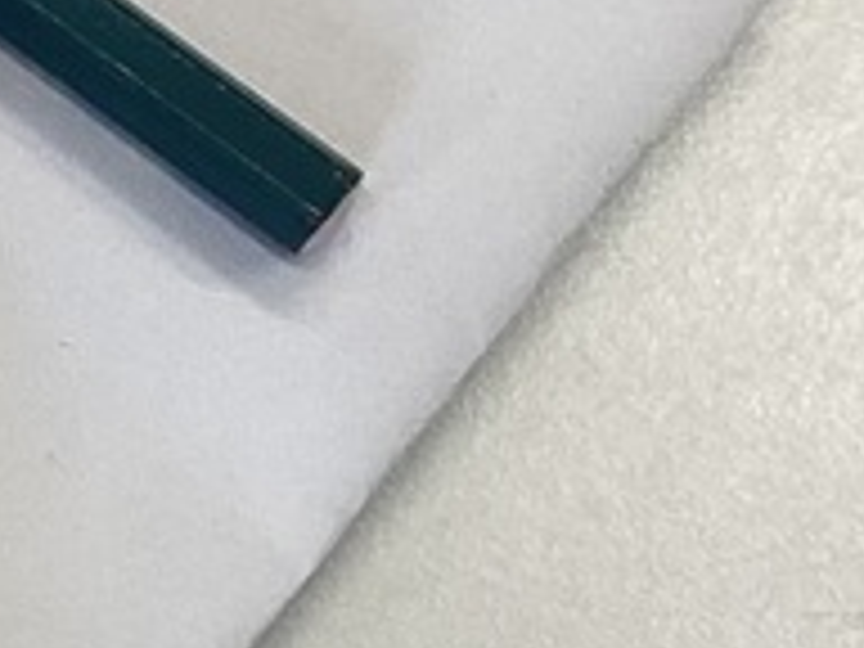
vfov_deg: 8.6
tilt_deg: -71.7
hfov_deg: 10.5
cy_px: 99
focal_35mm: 172
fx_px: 4293
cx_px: -929
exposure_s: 1/100
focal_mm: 3.3
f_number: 2.4
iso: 32
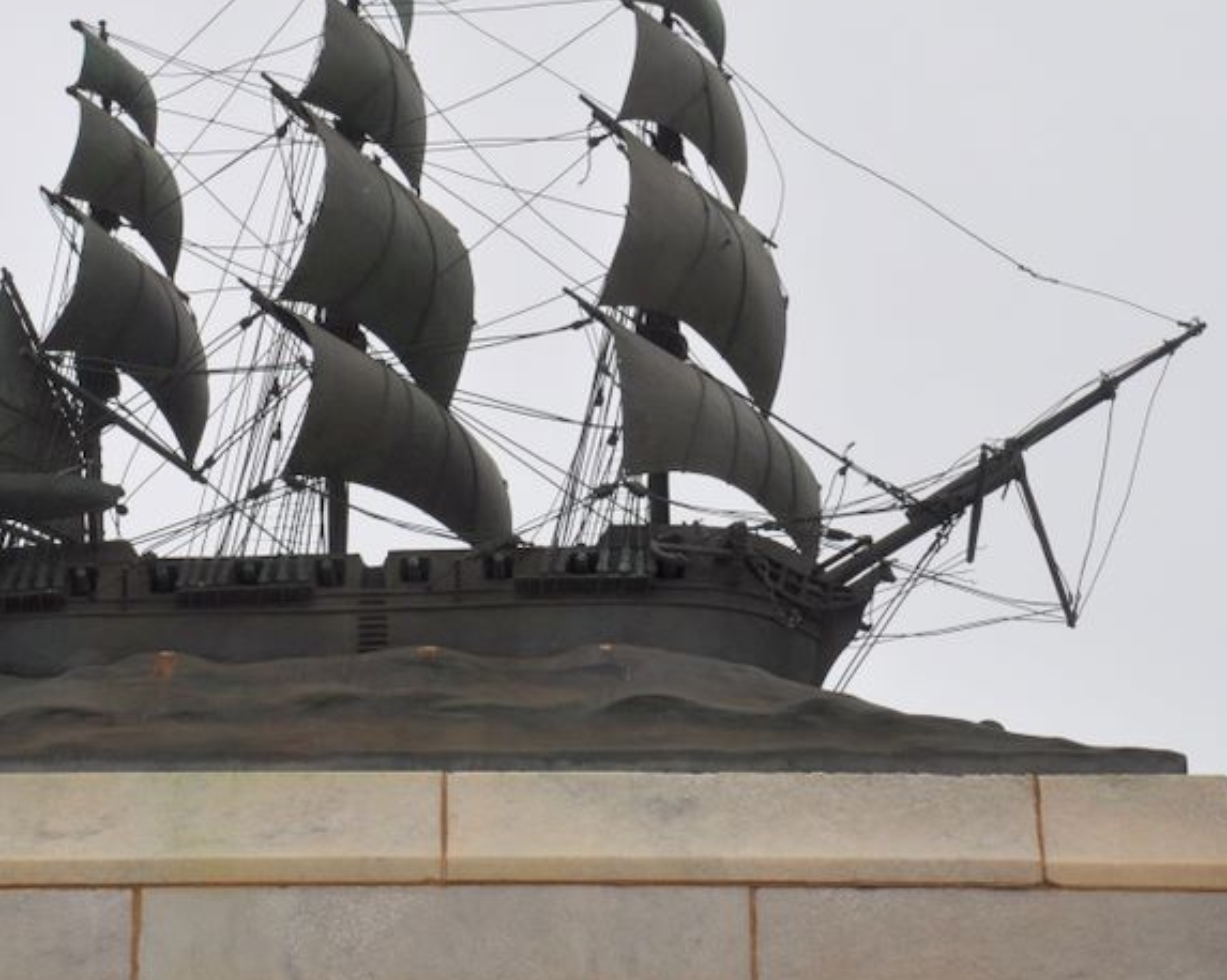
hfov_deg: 7.3
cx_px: 343
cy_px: 261
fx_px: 9578
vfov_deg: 5.9
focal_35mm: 264
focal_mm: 105
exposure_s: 1/400
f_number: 10
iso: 200
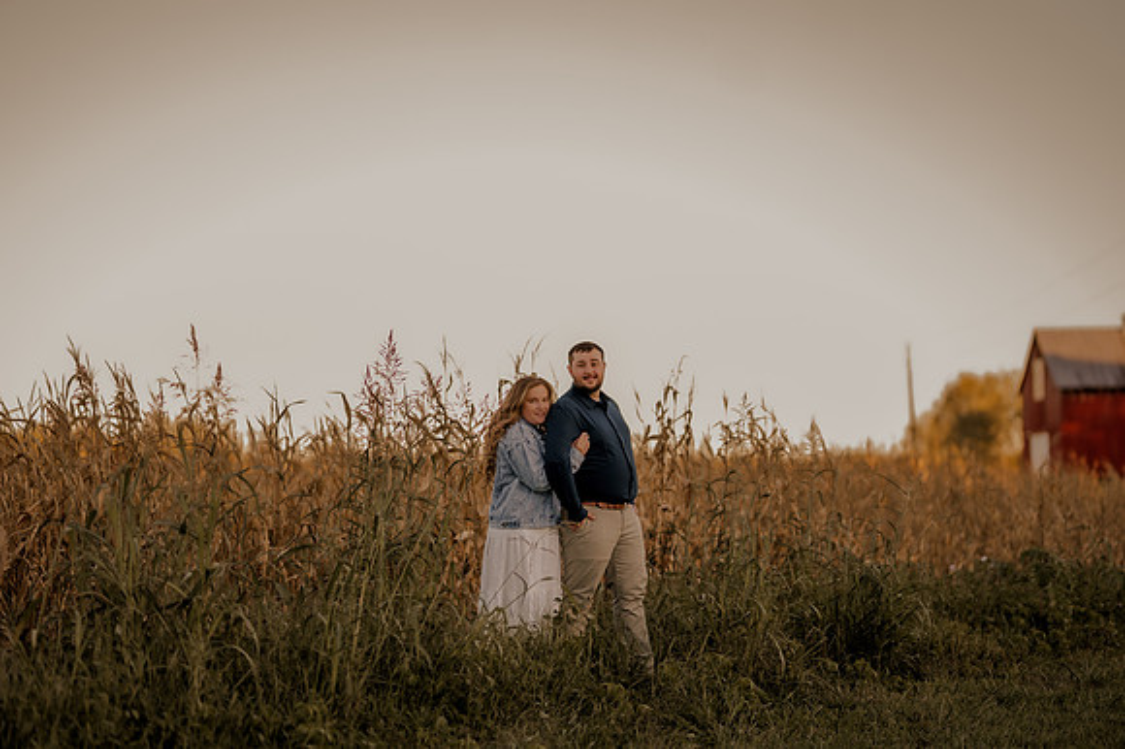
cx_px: 562
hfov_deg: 23.9
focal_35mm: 85
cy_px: 374
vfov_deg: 16.1
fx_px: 2655
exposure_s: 1/320
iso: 50
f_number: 1.4
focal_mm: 85
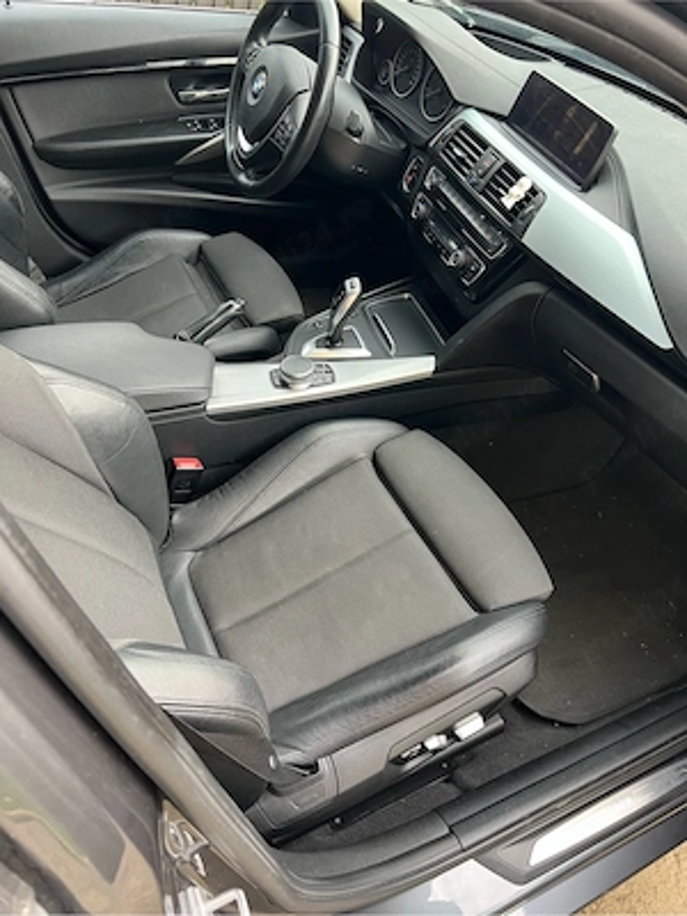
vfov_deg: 67.3
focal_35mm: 26
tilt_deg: -42.5
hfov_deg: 53.1
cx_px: 344
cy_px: 458
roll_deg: -18.1
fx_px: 688
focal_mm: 5.7
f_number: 1.5
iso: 125
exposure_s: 1/67
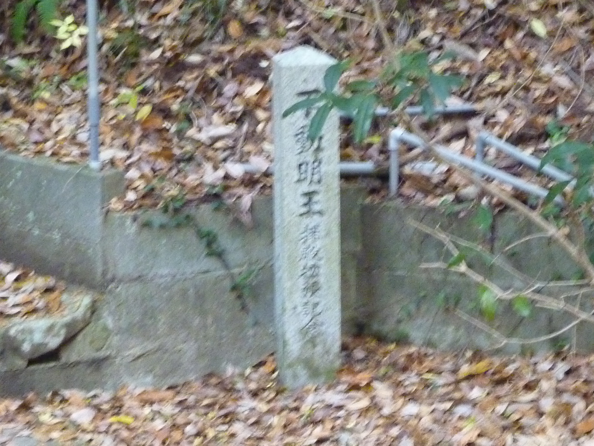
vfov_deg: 9.2
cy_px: 223
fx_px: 2763
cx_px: 297
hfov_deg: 12.3
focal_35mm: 161
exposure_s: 1/40
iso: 800
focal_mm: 14.7
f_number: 4.3
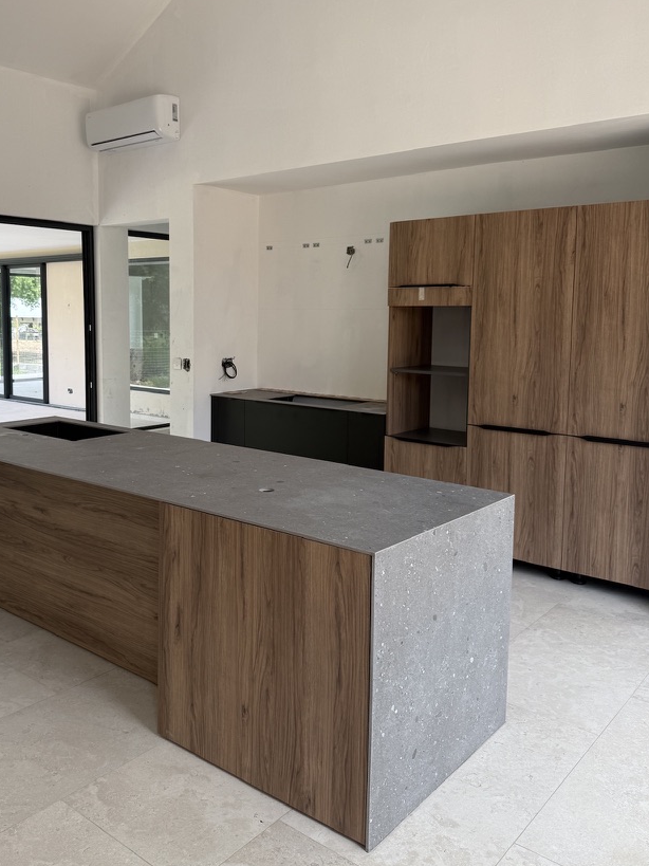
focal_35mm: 30
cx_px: 257
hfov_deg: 46.5
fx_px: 750
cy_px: 377
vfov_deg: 59.8
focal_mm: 6.76
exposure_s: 1/467
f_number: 1.78
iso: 80
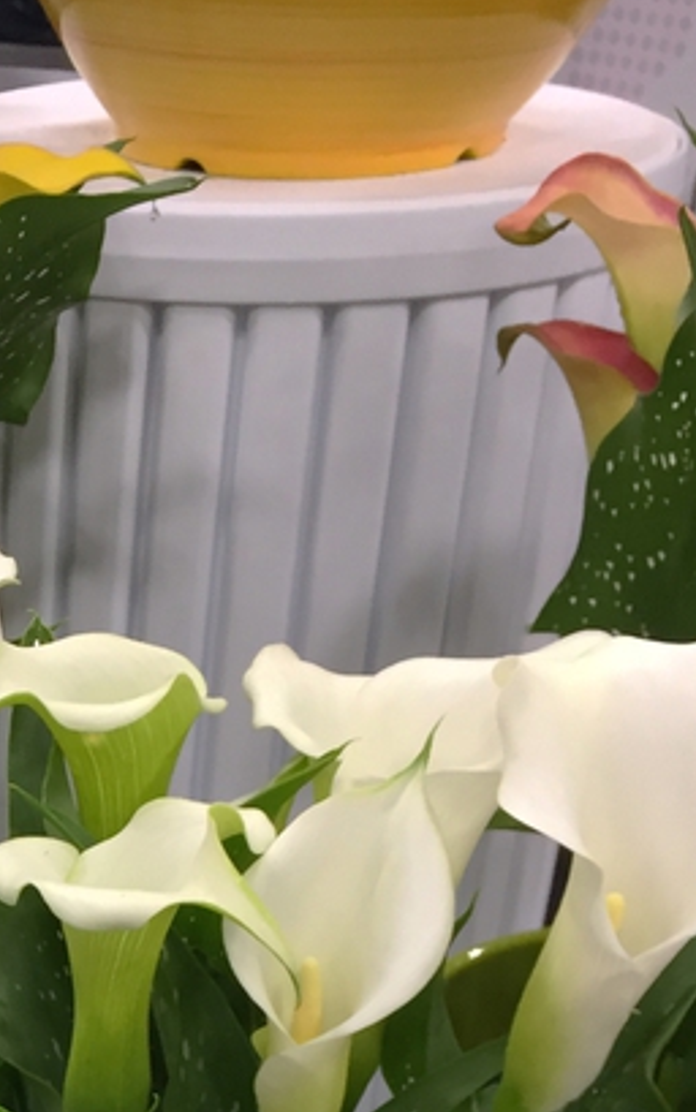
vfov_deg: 24.5
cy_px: 1294
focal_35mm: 77
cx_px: -324
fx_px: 2334
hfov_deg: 15.7
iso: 64
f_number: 2.2
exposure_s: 1/30
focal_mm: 4.15
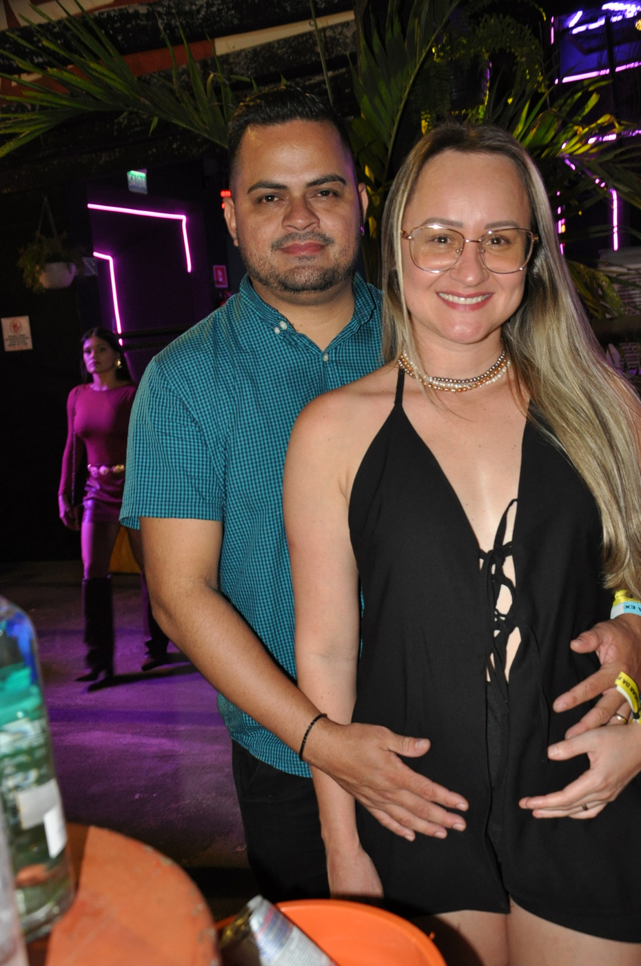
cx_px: 320
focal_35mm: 36
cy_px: 483
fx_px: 964
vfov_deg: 53.2
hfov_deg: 36.8
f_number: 4
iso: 800
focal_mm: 24
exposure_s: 1/60
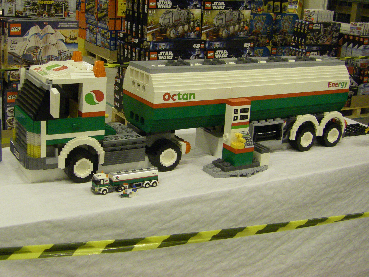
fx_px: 533
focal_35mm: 50
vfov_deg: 29.0
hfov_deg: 38.1
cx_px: 152
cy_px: 112
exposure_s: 1/50
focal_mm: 6.3
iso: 500
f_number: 3.5
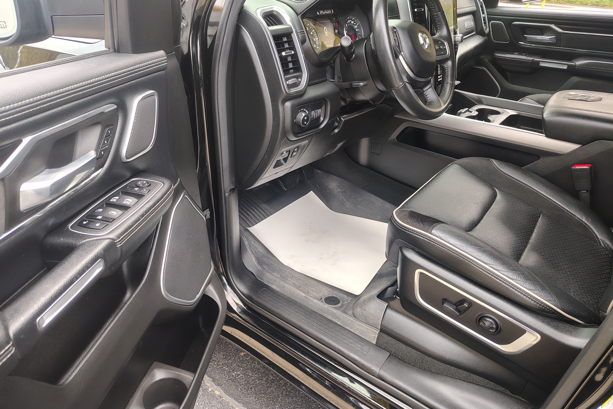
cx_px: 306
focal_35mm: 25
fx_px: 426
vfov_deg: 51.2
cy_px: 185
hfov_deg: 71.5
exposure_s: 1/111
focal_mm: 5.56
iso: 337
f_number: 1.8
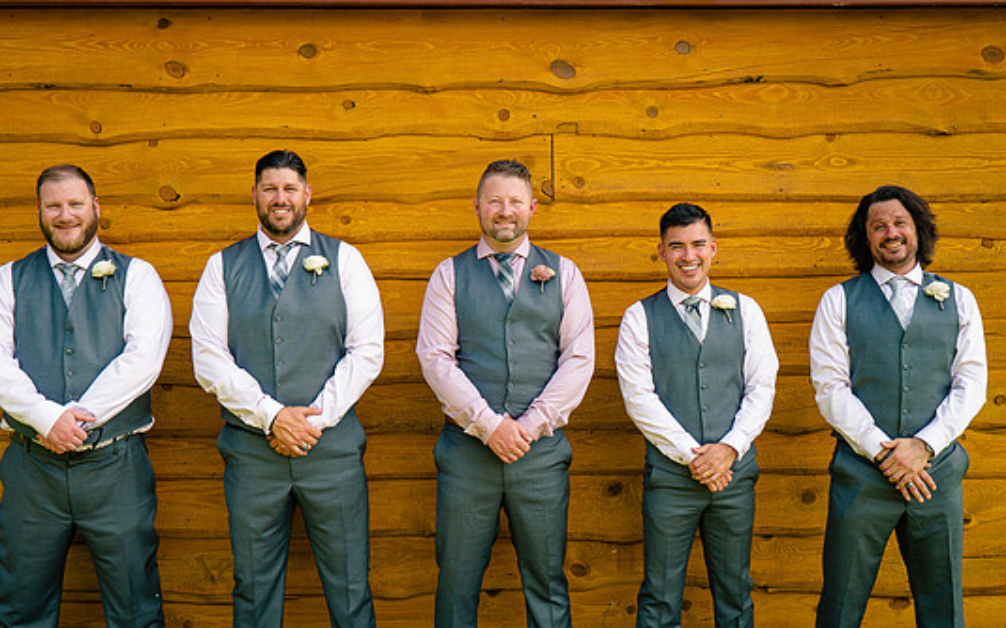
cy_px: 421
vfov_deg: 28.4
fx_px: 1233
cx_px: 479
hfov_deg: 44.4
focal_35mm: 45
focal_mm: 35
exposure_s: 1/80
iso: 100
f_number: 8
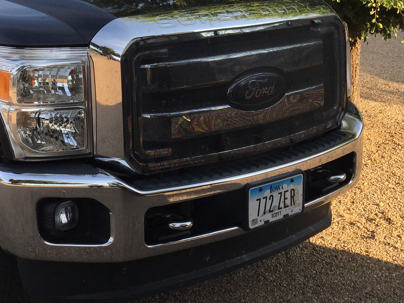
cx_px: 46
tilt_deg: -4.5
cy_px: 9
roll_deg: +0.0
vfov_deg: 22.5
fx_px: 735
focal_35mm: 63
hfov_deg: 29.5
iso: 32
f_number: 2.2
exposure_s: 1/501
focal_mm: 4.15
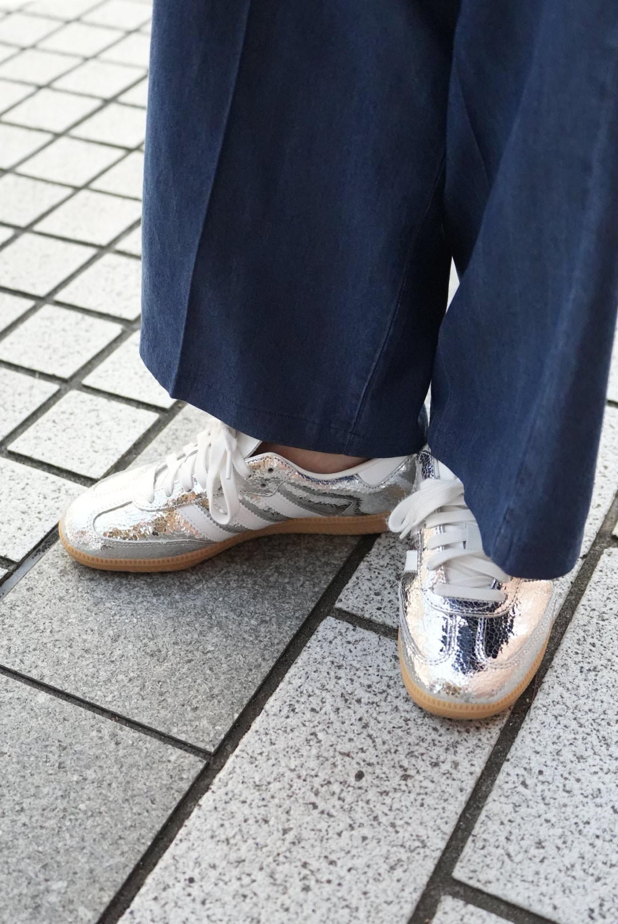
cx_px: 309
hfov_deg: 29.3
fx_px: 1182
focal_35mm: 46
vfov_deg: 42.7
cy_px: 462
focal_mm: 31
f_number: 2.8
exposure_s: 1/4098
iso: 8000
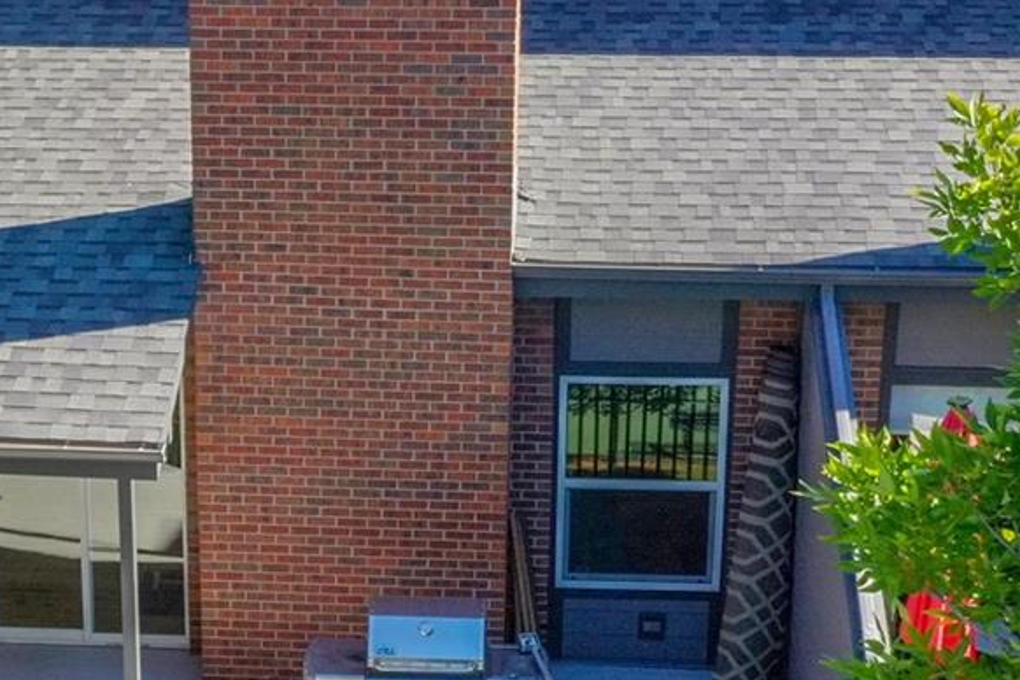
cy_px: 568
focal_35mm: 77
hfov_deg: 25.9
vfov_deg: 17.5
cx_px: 207
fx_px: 2181
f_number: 6.3
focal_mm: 10.26
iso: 800
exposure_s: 1/800
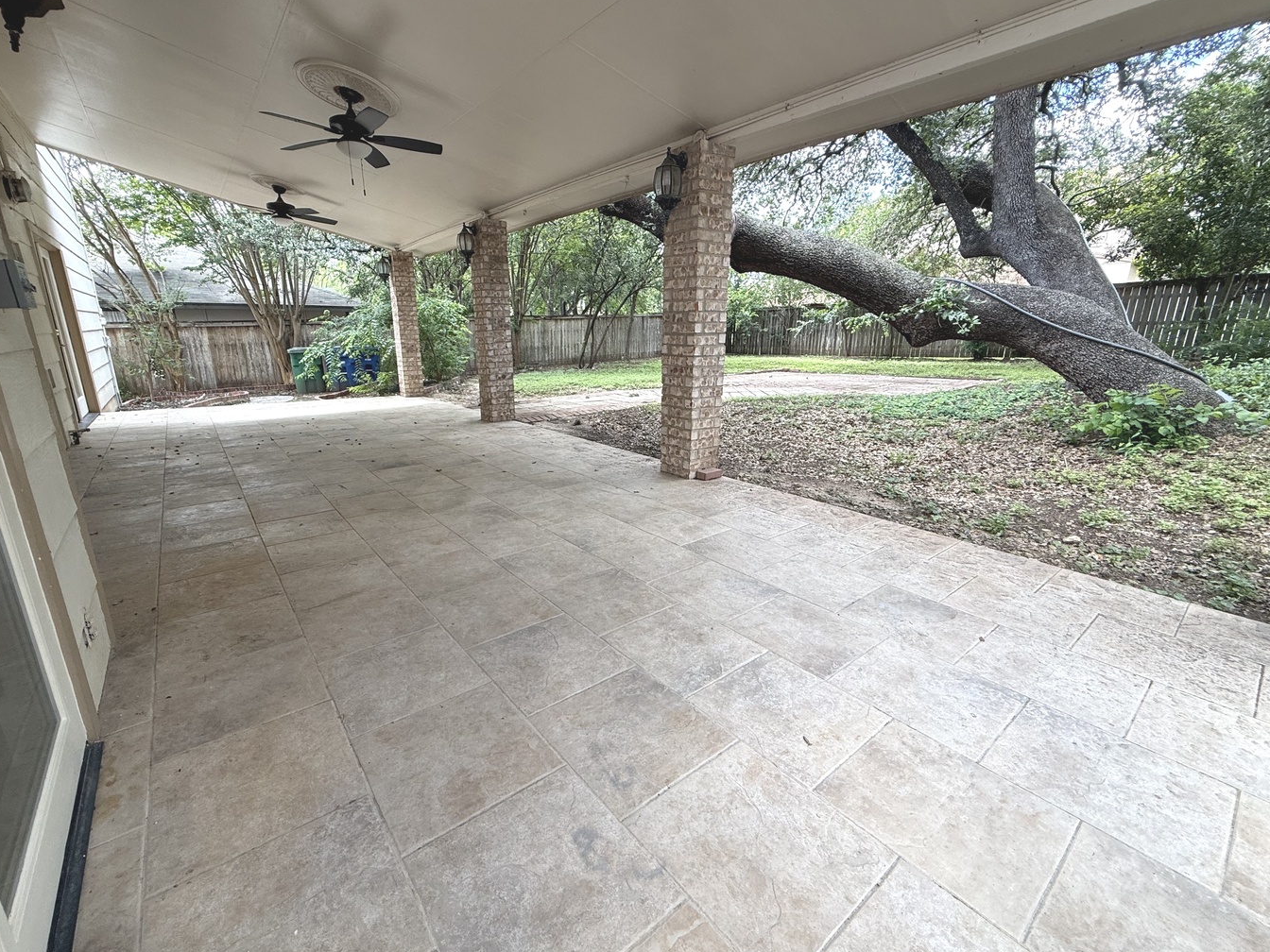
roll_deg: -0.3
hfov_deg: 98.1
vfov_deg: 81.7
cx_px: 607
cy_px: 474
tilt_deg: -15.0
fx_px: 550
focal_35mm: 15
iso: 64
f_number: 2.2
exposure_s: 1/120
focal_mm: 2.22
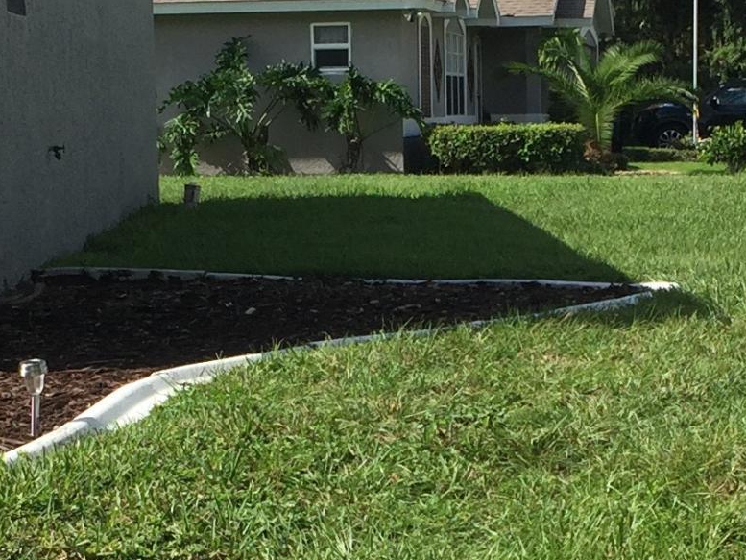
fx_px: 2414
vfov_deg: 13.1
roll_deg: +0.1
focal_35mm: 112
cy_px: 525
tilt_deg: -10.3
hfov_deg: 17.5
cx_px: 468
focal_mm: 4.15
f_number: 2.2
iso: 32
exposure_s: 1/1980
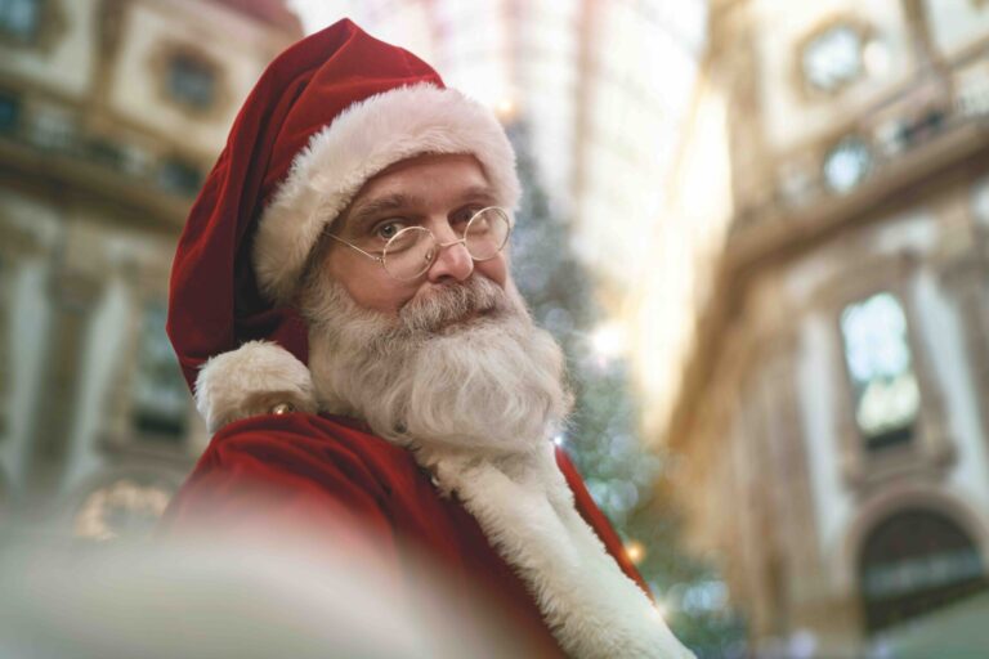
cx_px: 494
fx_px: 961
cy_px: 330
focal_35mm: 35
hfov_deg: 54.4
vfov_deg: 37.9
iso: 100
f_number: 1.4
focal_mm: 35
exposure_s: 1/400
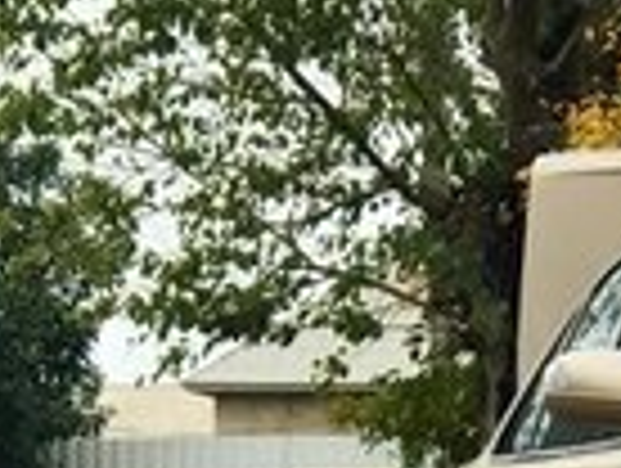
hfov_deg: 7.2
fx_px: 4888
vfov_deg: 5.4
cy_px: 677
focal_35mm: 272
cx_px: 590
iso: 20
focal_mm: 6.6
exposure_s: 1/276
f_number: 2.8
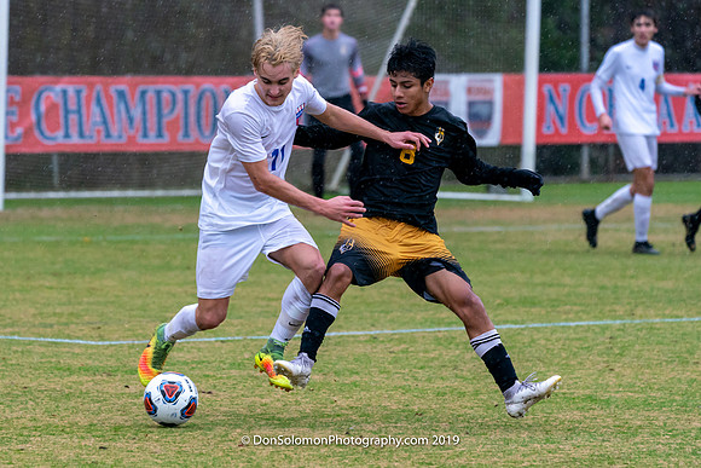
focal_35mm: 321
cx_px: 296
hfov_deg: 6.4
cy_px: 288
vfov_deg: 4.3
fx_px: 6255
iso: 3200
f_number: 5.6
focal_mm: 244
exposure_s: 1/1000
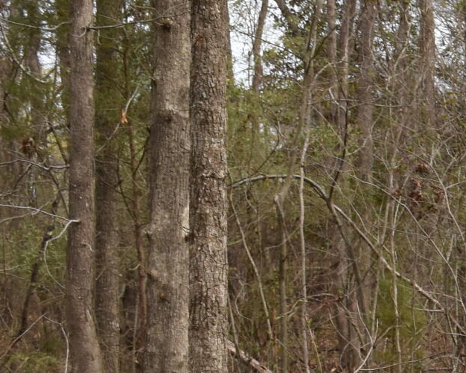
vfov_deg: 11.4
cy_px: 276
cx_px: 1047
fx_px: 1862
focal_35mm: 135
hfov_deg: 12.0
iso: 250
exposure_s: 1/250
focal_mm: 20
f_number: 8
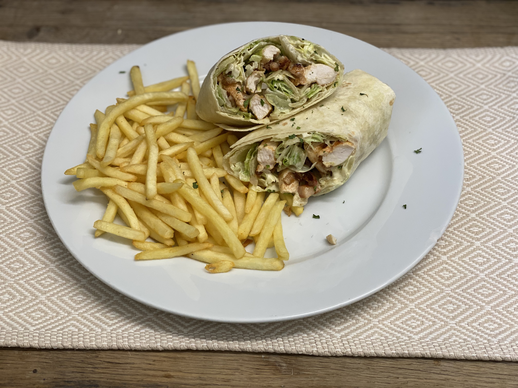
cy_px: 194
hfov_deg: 36.8
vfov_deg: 28.0
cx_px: 259
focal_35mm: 52
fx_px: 778
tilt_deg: -48.3
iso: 80
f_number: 2
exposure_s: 1/122
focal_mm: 6
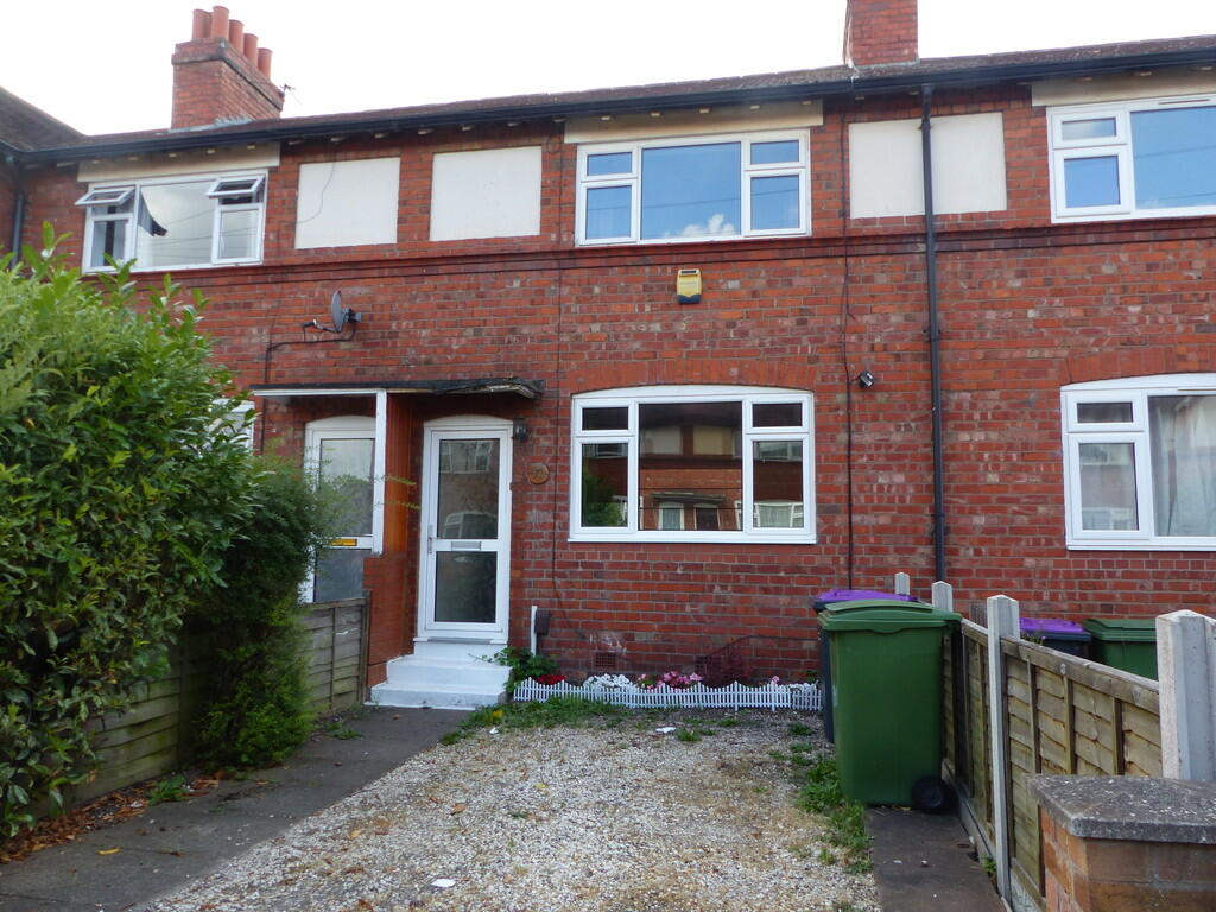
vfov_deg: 54.9
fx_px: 878
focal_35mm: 25
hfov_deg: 69.4
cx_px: 608
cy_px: 456
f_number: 4
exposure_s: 1/160
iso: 100
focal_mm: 4.5
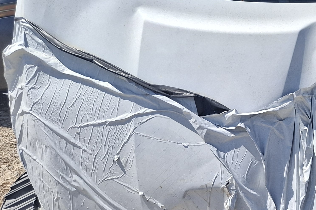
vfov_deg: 19.1
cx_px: 419
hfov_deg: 24.5
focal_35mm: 71
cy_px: 73
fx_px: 623
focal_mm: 4.69
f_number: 1.8
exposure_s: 1/2375
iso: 32
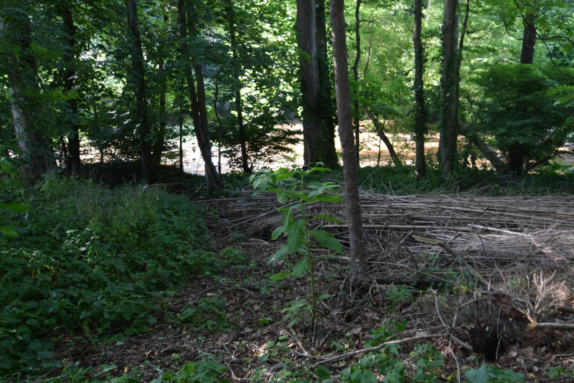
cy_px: 182
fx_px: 522
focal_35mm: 33
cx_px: 392
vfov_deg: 40.2
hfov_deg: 56.2
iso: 200
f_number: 4
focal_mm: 15
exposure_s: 1/60
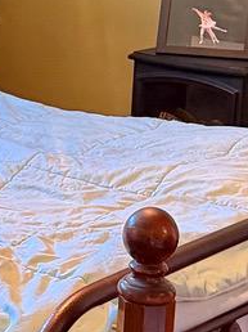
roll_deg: -0.3
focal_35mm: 143
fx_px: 1368
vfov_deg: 13.8
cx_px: -143
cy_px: 149
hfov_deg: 10.0
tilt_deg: -13.4
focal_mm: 6.76
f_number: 1.78
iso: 1000
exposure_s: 1/30
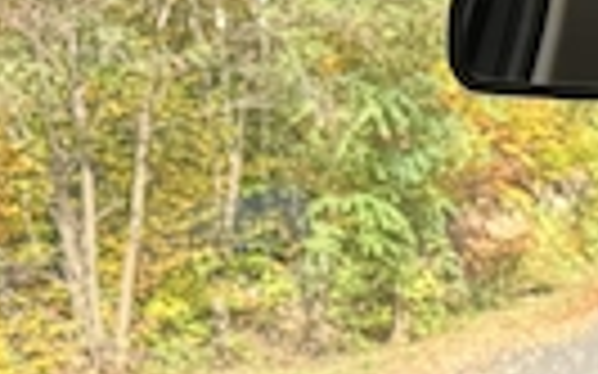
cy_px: 671
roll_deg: +1.2
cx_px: 832
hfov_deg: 16.8
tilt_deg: -7.3
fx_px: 1873
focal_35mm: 115
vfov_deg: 10.7
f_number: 1.78
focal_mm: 6.76
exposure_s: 1/241
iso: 64
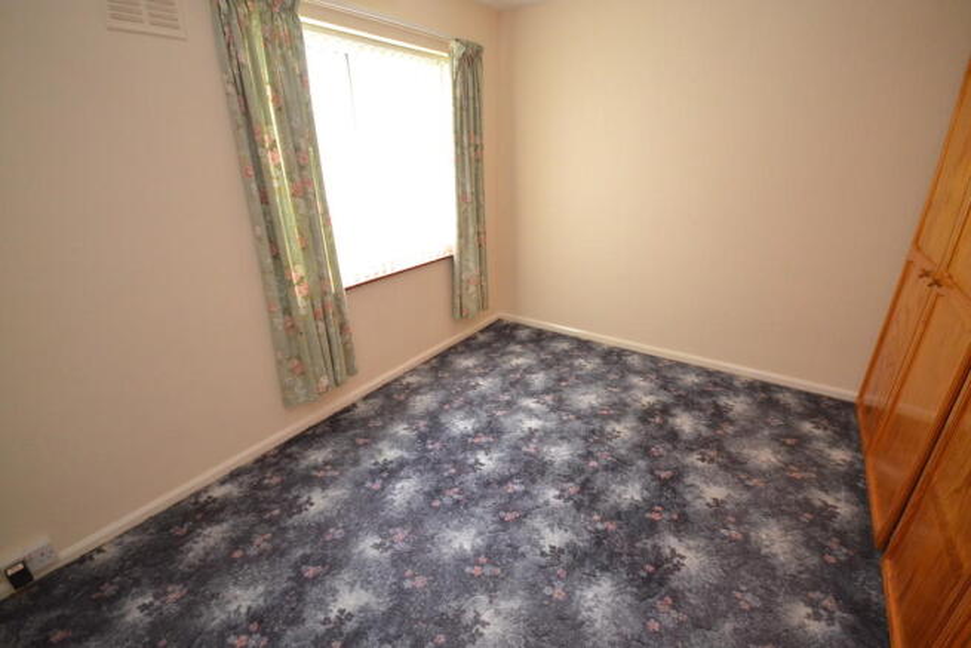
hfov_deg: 100.4
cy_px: 324
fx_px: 405
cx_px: 486
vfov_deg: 77.4
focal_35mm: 15
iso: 1800
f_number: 4
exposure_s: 1/60
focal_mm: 10
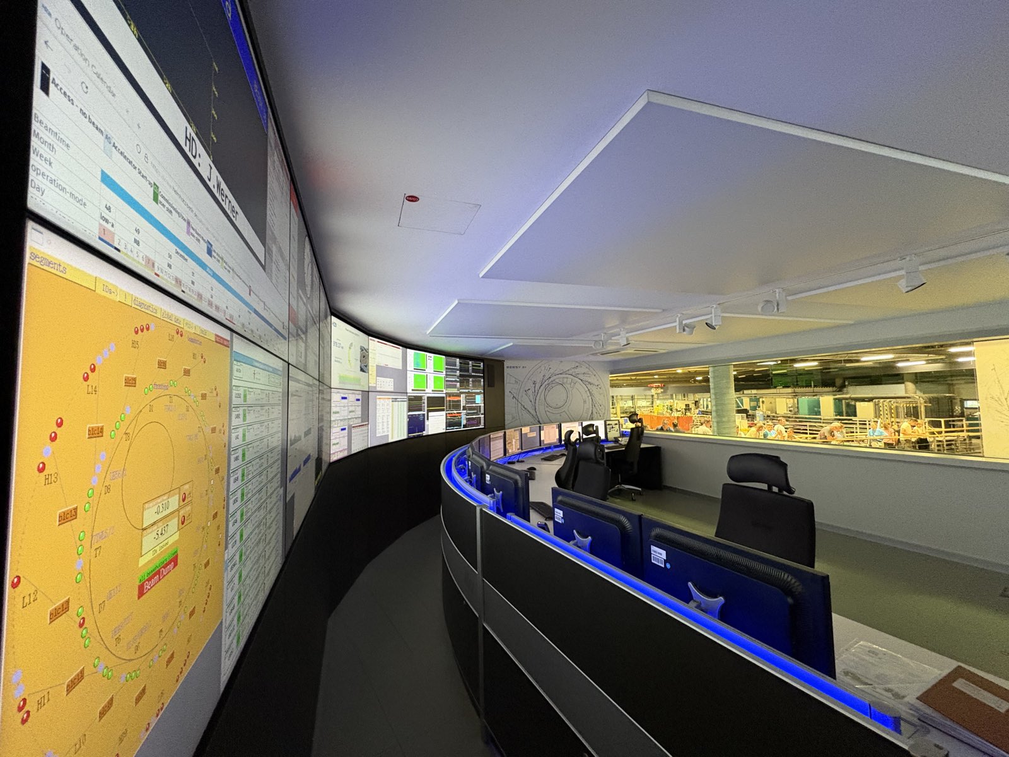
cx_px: 504
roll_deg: +1.3
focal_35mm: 14
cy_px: 378
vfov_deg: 85.7
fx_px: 408
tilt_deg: +3.5
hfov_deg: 102.1
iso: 800
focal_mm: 2.22
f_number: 2.2
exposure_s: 1/57
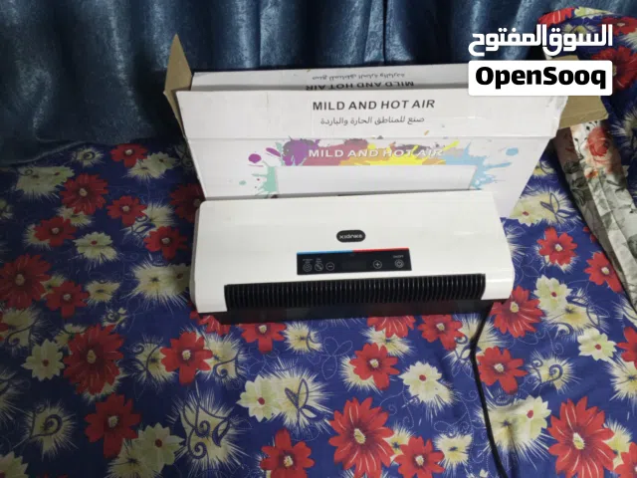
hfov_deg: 65.3
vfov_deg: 51.4
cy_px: 239
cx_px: 318
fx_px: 497
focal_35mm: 27
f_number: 1.6
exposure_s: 1/24
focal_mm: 4.19
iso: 1979
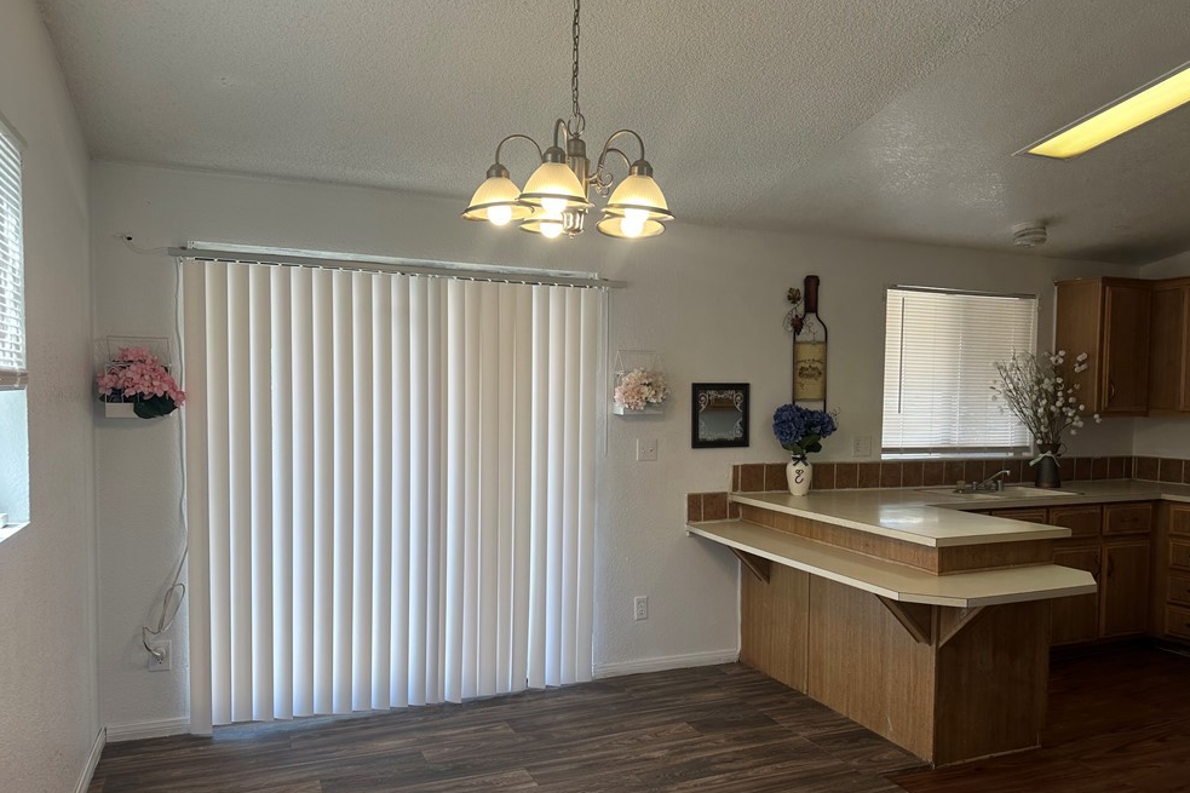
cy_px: 431
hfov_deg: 69.4
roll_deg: -1.1
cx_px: 608
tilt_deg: -3.2
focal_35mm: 26
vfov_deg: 49.5
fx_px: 859
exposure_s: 1/124
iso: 64
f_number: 1.78
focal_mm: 6.86
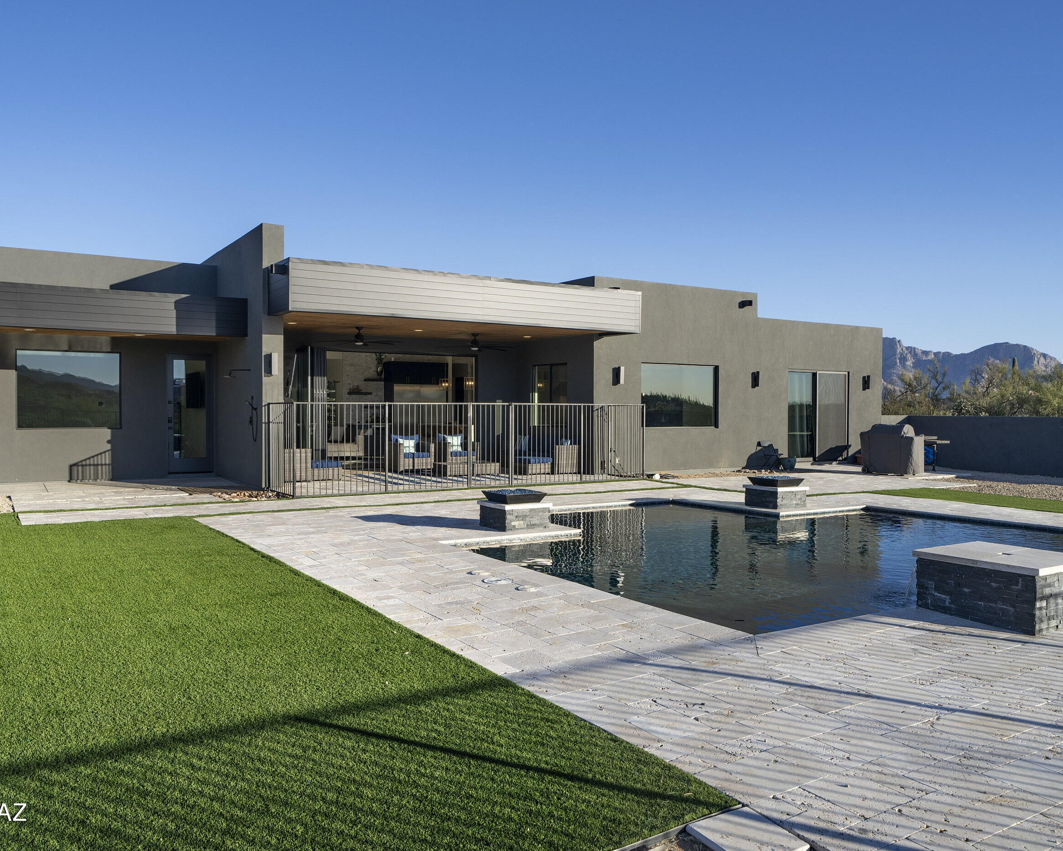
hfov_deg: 66.0
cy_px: 424
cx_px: 493
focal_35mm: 26
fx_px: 818
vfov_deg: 54.9
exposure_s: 1/160
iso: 100
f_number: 9
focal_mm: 23
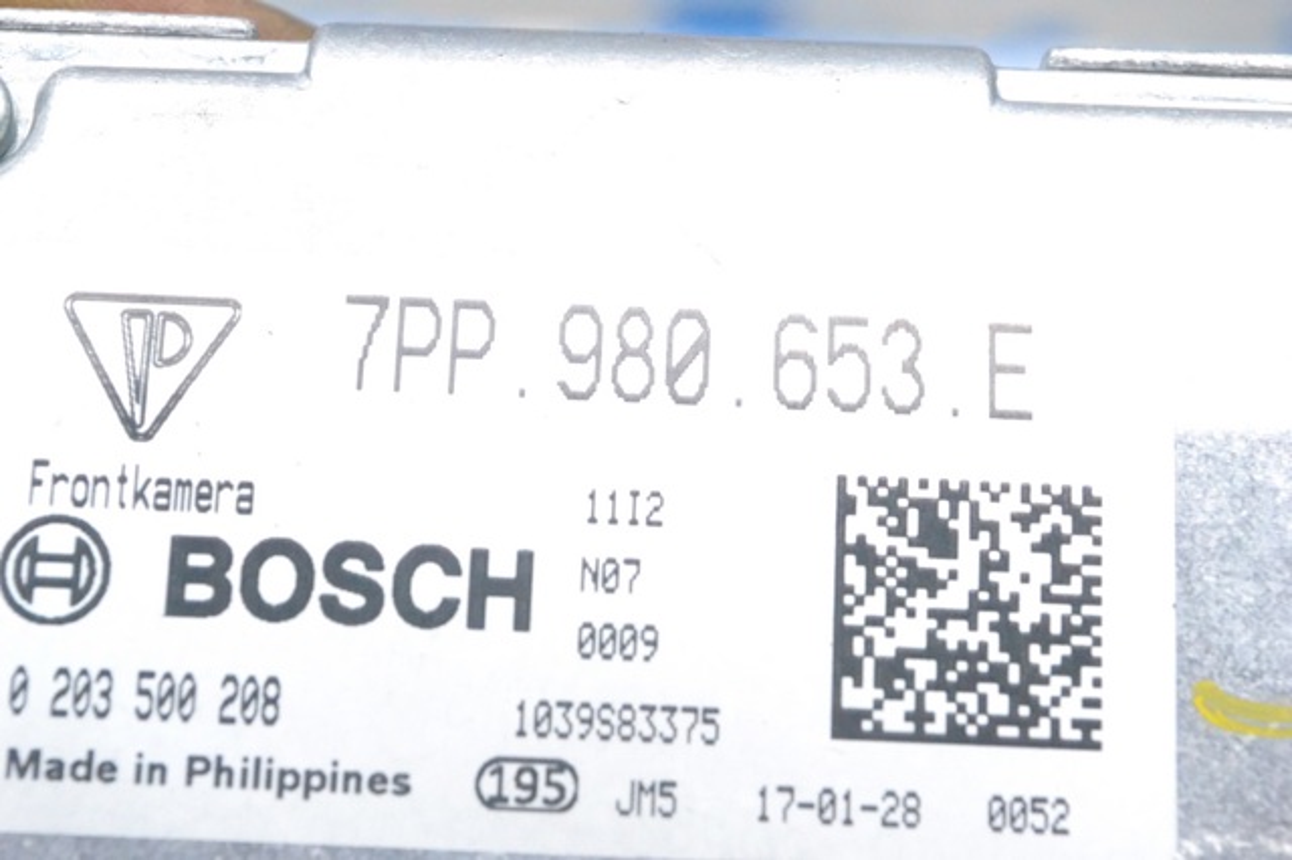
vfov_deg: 16.5
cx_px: 646
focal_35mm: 82
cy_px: 430
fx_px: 2959
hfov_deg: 24.6
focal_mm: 55
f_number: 10
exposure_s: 1/160
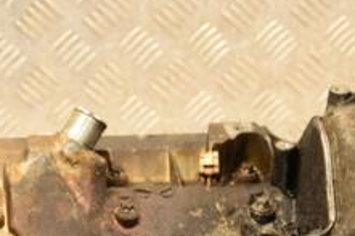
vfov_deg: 7.9
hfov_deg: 11.9
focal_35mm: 171
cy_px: 297
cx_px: 11
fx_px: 1685
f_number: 4.8
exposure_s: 1/100
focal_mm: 42
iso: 800
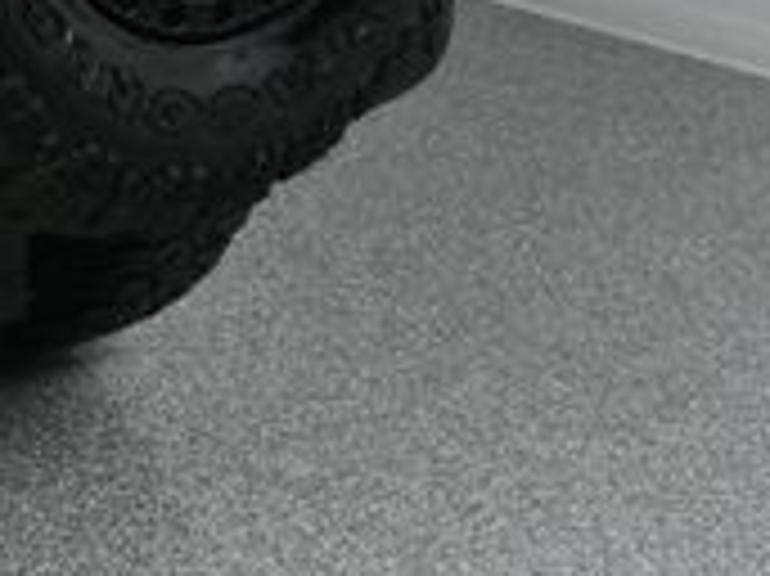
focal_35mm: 108
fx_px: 2401
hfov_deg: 15.5
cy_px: -248
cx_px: -648
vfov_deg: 13.1
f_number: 13
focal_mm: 20
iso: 100
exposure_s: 1/160
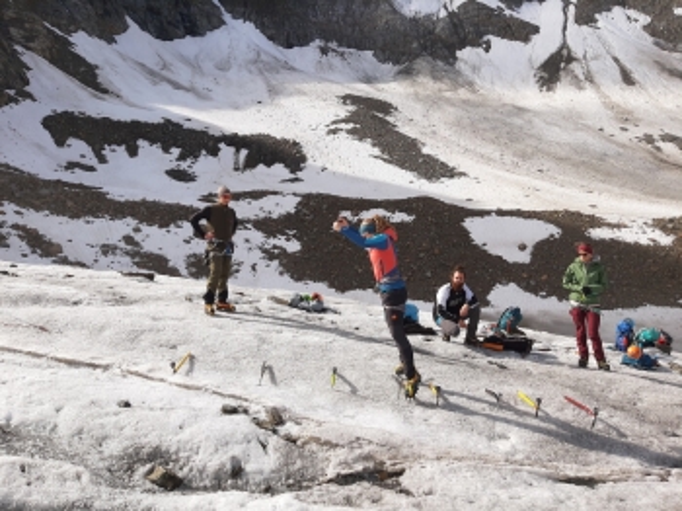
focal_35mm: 26
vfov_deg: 53.0
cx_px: 341
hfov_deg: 67.3
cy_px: 256
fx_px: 512
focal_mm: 3.93
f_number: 1.7
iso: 40
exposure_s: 1/1220
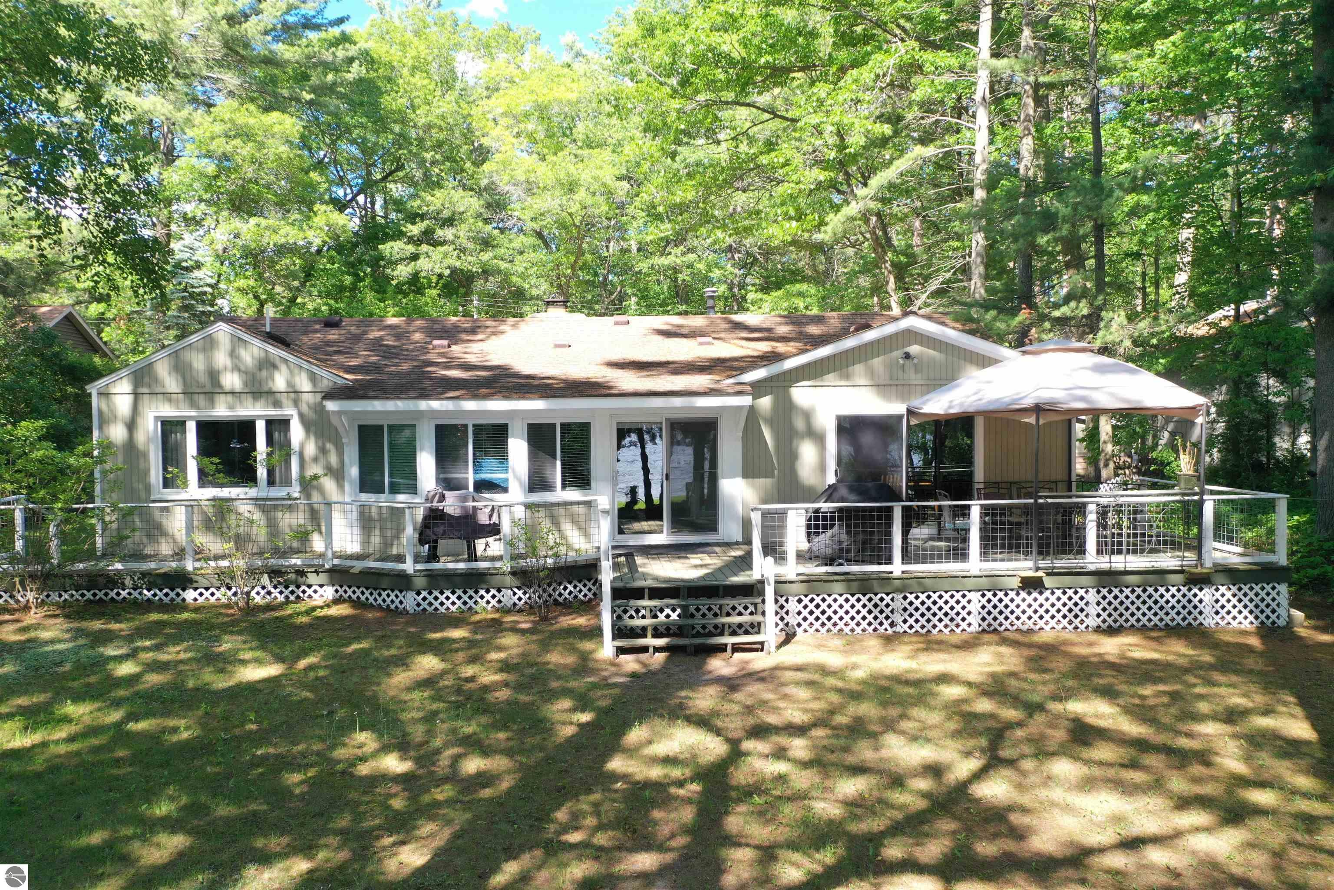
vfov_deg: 46.4
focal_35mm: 28
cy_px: 445
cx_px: 667
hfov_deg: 65.5
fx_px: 1037
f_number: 3.5
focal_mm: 10.26
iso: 100
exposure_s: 1/60
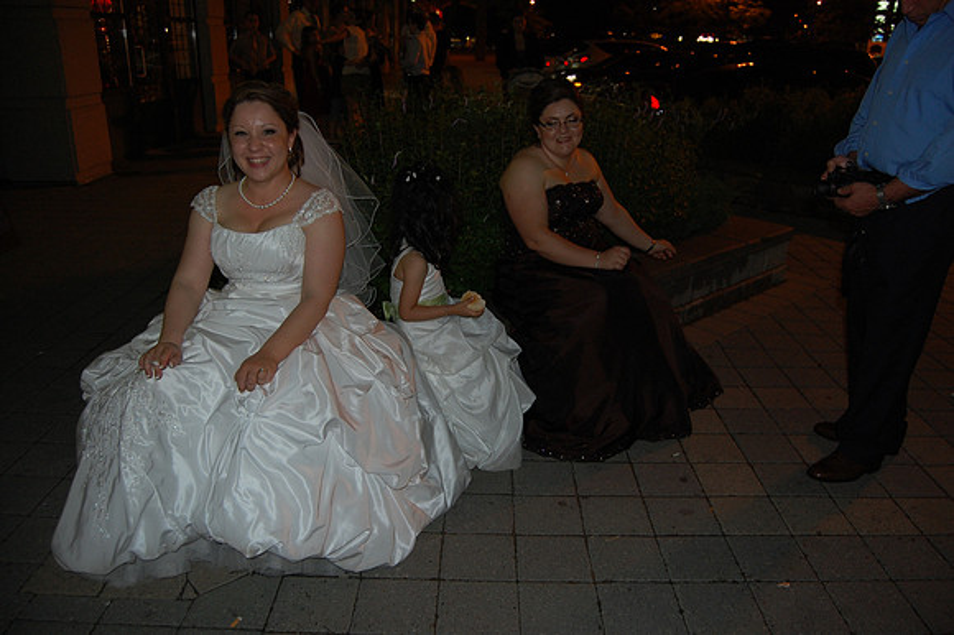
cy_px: 318
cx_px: 477
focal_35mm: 27
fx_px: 715
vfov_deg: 47.9
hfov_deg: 67.4
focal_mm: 18
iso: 400
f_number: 3.5
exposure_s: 1/60
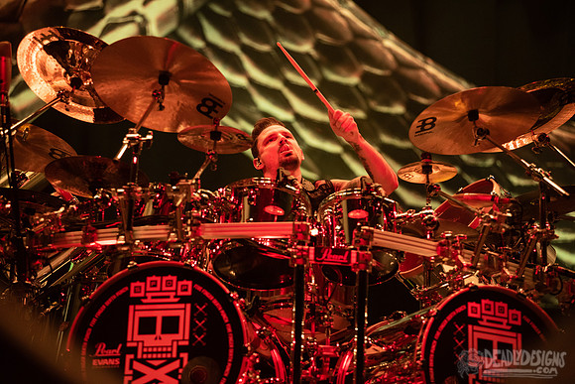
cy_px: 192
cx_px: 288
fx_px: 2316
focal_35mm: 145
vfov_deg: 9.5
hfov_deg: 14.2
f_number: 3.2
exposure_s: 1/400
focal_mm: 145
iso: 2000
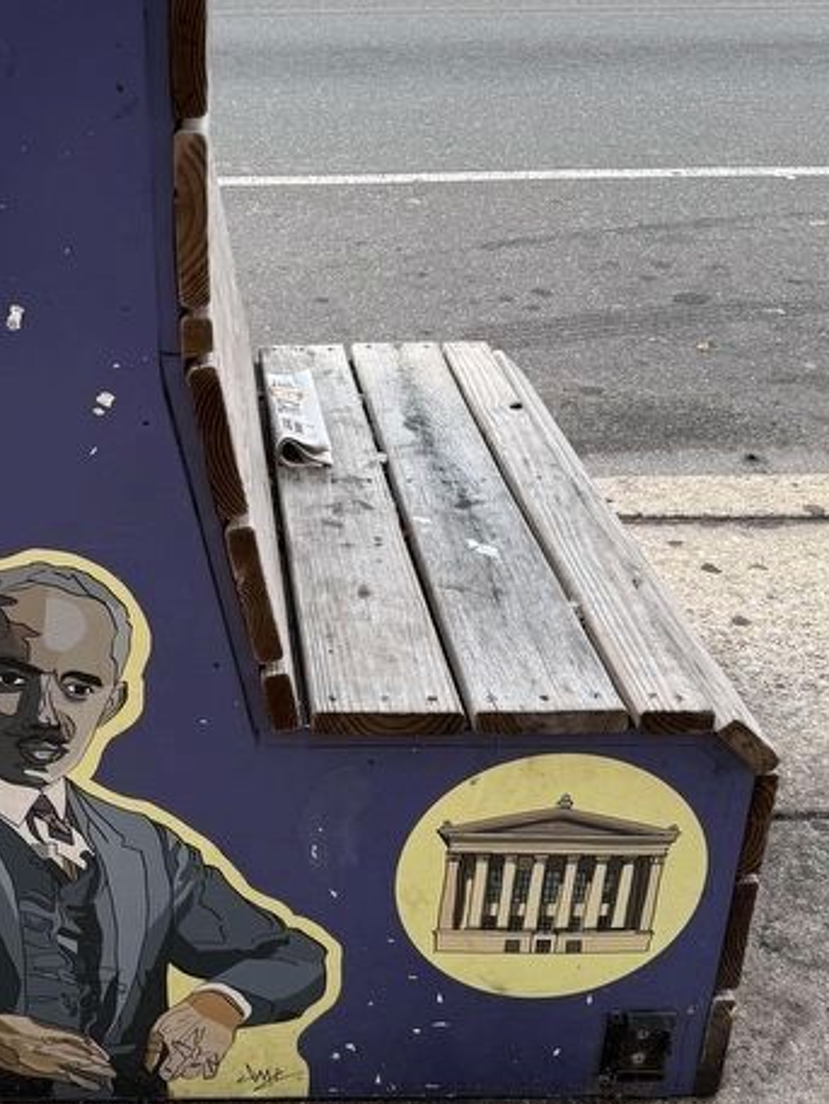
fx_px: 1340
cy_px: 522
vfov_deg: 44.8
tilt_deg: -27.2
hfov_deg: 33.5
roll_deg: -0.4
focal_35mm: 42
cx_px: 184
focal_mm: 6.76
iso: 80
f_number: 1.78
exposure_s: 1/532
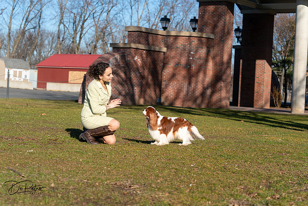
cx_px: 154
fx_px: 599
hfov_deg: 28.8
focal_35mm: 70
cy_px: 103
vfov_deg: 19.5
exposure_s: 1/1000
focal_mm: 70
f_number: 4.5
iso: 100
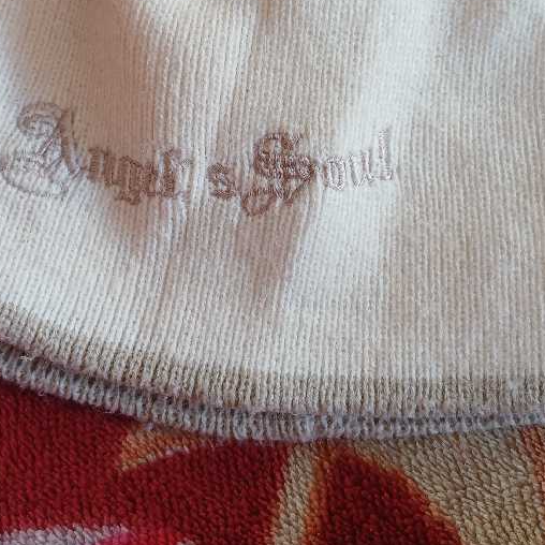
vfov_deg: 35.2
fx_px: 837
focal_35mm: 47
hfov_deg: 36.0
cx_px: 247
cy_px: 134
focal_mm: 4.65
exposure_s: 1/50
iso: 160
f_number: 1.8
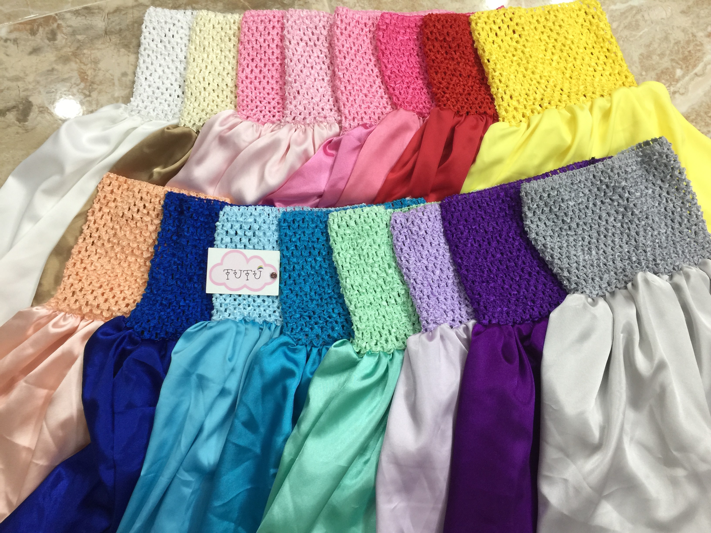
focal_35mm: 29
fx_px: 596
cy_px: 266
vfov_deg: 48.2
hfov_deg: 61.7
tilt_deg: -77.5
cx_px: 356
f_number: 2.2
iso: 64
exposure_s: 1/17
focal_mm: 4.15
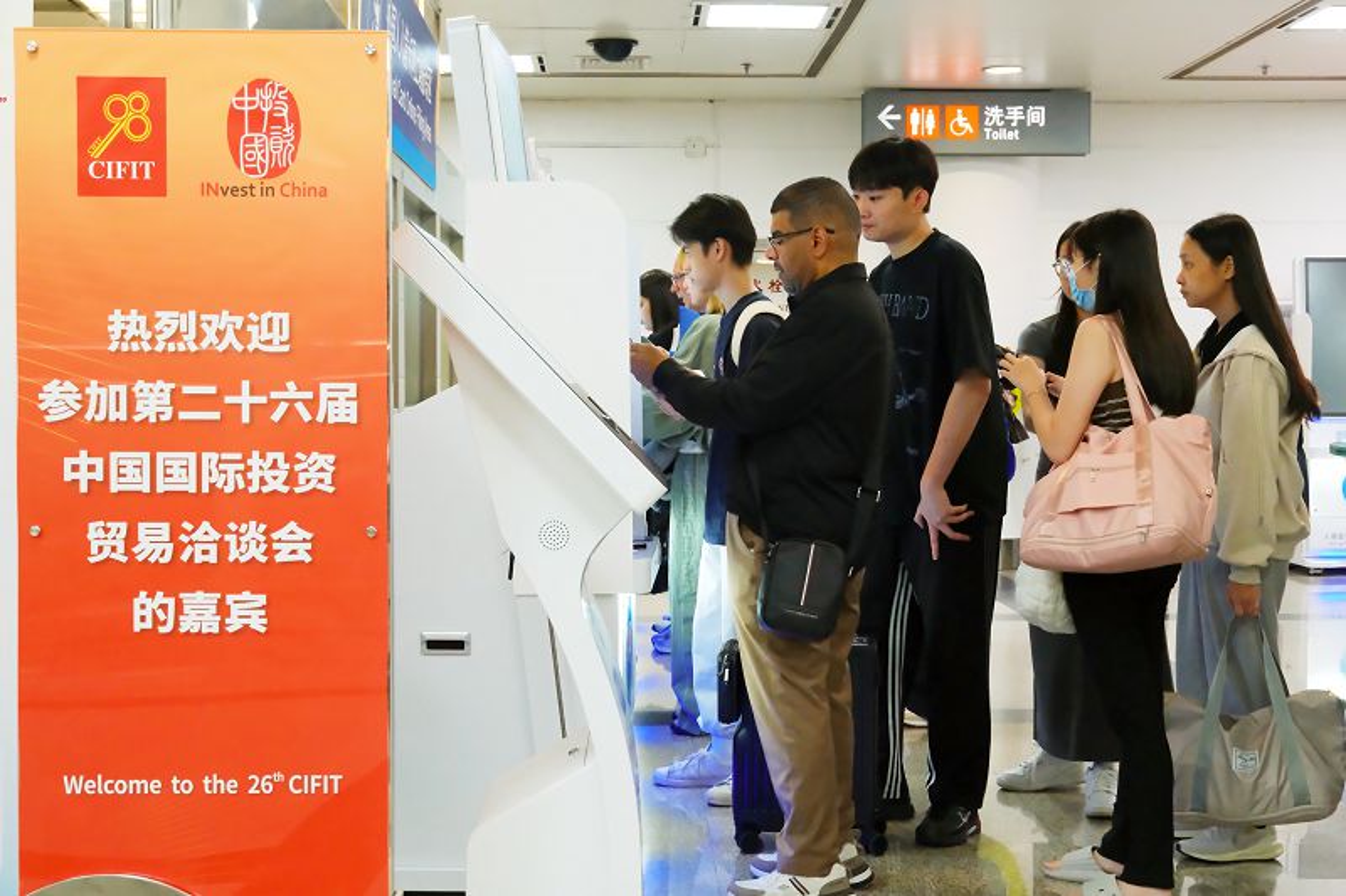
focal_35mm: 48
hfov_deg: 41.1
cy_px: 448
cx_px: 673
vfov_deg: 28.1
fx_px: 1794
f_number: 5.6
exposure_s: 1/100
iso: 4000
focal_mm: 32.3
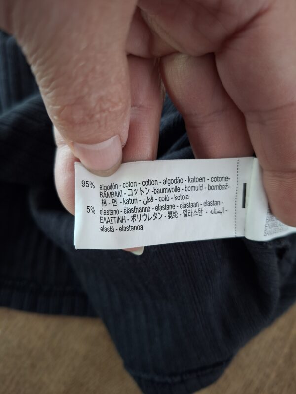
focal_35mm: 23
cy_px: 197
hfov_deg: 58.9
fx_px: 262
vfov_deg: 73.9
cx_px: 148
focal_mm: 5.54
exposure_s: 1/33
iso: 400
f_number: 1.8
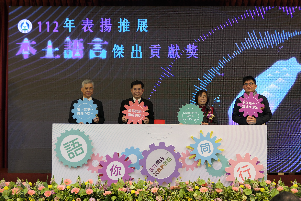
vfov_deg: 18.9
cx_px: 150
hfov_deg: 28.1
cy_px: 100
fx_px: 602
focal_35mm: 72
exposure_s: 1/125
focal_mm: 26.4
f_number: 2.8
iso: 500
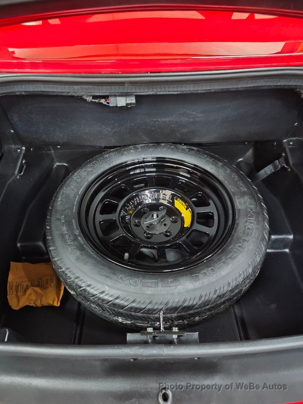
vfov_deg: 73.9
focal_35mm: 23
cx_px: 152
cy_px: 202
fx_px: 268
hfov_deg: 58.9
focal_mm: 6.3
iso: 1250
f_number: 1.7
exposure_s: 1/15
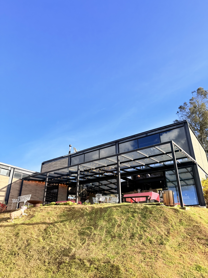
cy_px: 139
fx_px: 192
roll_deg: -1.6
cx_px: 104
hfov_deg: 56.8
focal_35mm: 24
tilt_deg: +24.5
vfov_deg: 71.6
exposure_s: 1/1653
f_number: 1.78
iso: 80
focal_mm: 6.76
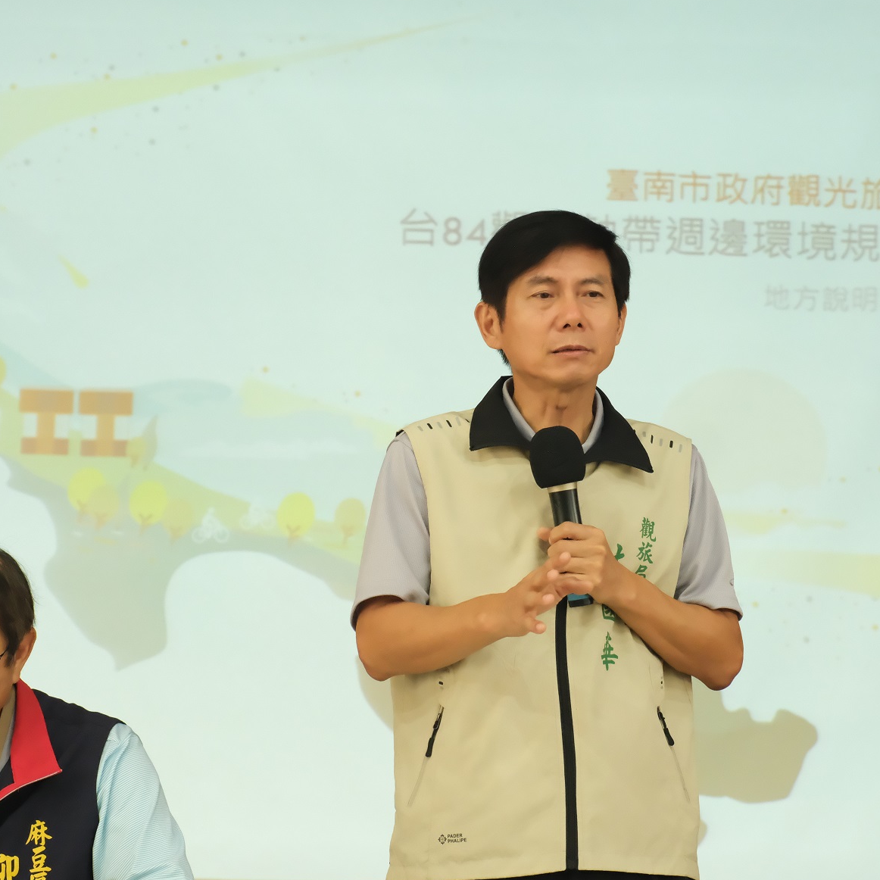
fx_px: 3049
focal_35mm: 106
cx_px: 523
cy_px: 476
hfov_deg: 16.4
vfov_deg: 16.4
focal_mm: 50
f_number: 5.6
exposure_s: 1/250
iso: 6400
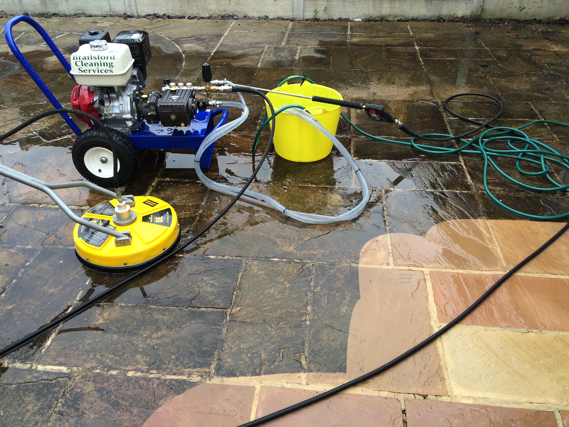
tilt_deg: -34.4
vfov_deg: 48.2
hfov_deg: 61.7
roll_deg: +2.3
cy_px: 214
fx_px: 477
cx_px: 284
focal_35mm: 29
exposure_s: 1/513
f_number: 2.2
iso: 32
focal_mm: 4.15
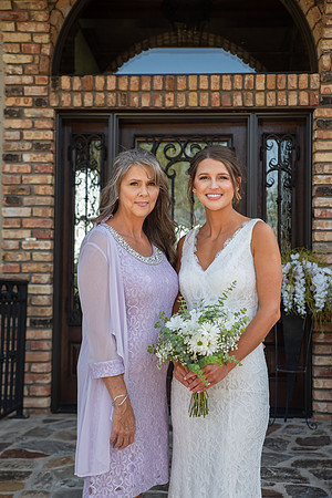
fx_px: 719
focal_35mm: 52
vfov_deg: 38.2
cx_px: 166
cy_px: 249
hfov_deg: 26.0
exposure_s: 1/160
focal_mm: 52
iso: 125
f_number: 4.5
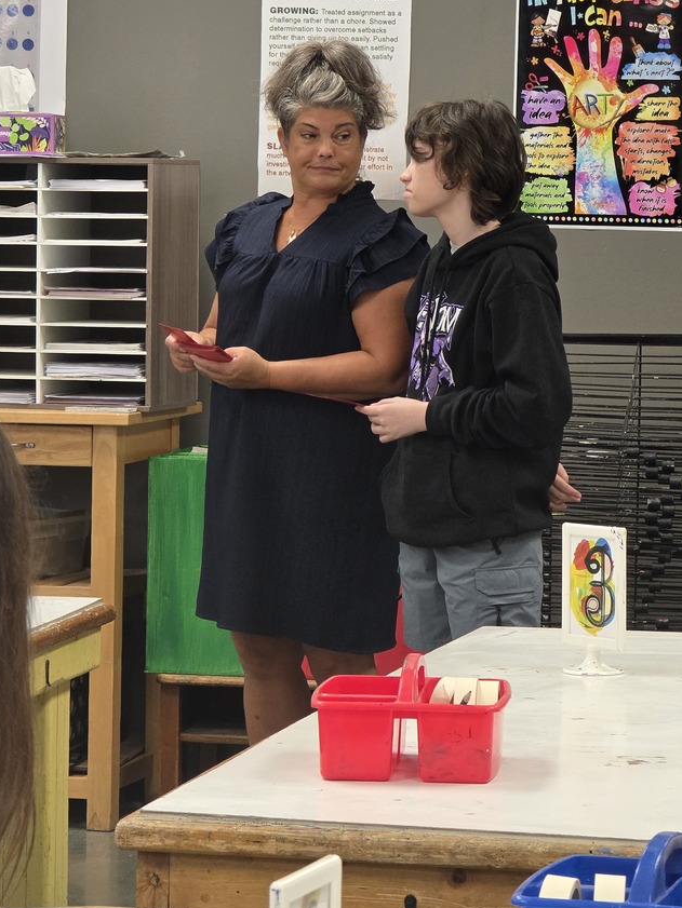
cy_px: 414
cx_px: 338
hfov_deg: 10.6
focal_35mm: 140
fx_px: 3677
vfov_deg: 14.1
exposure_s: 1/120
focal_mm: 18.6
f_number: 3.4
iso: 640
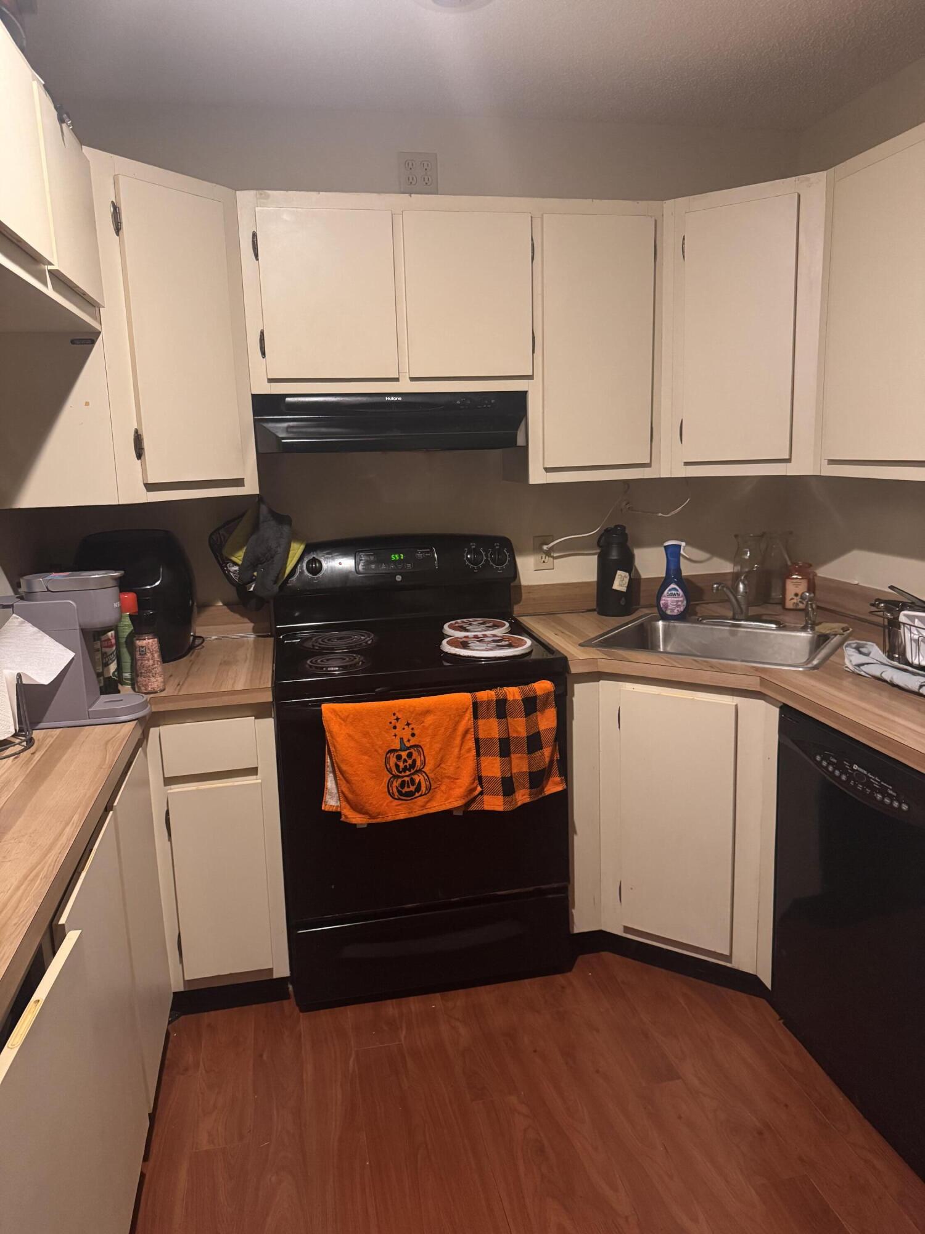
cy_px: 617
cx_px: 462
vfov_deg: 71.6
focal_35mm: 24
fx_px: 855
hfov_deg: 56.8
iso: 800
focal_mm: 6.76
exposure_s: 1/40
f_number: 1.78
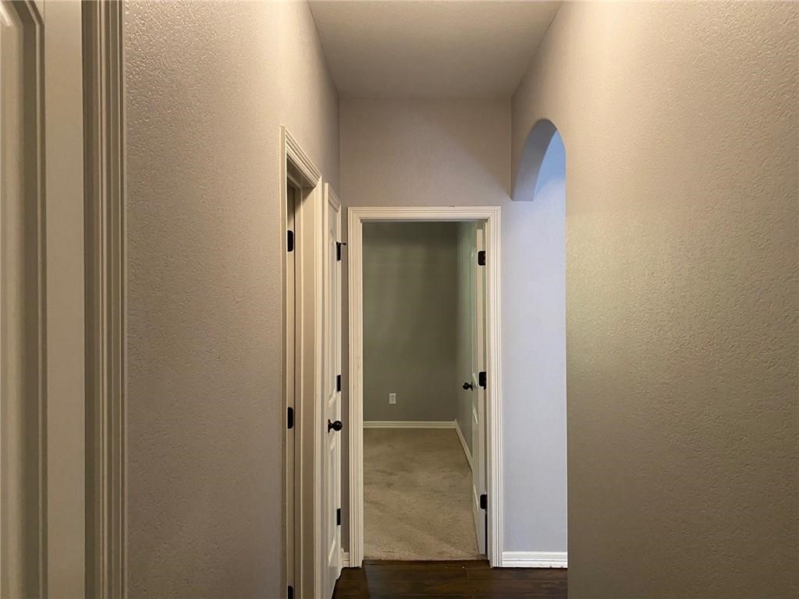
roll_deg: +0.0
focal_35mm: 26
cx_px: 400
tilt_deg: -1.2
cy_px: 300
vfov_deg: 53.1
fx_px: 600
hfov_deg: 67.3
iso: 400
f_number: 1.8
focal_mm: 4.25
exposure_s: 1/60
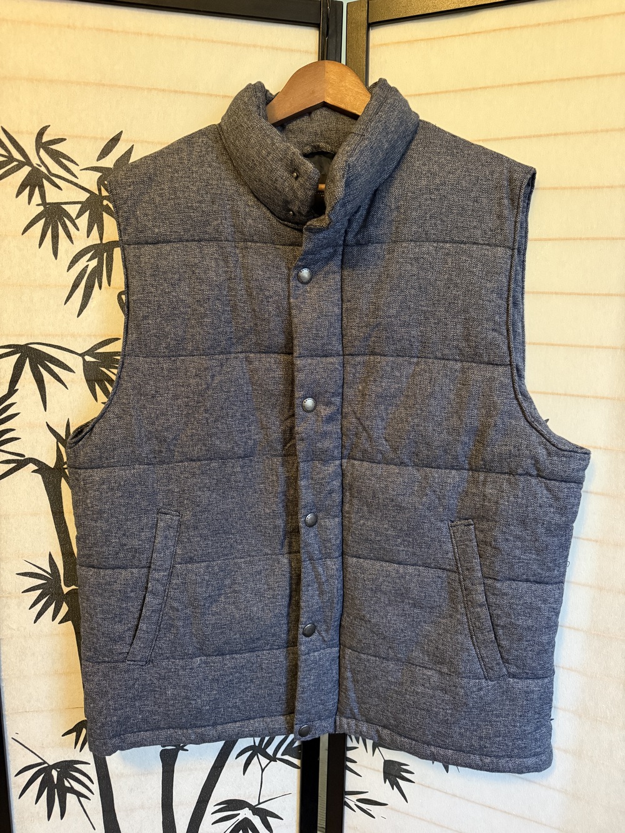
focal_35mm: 24
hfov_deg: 56.8
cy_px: 416
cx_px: 312
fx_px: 578
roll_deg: -1.5
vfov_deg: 71.6
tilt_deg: -10.1
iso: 800
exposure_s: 1/42
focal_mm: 6.76
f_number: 1.78
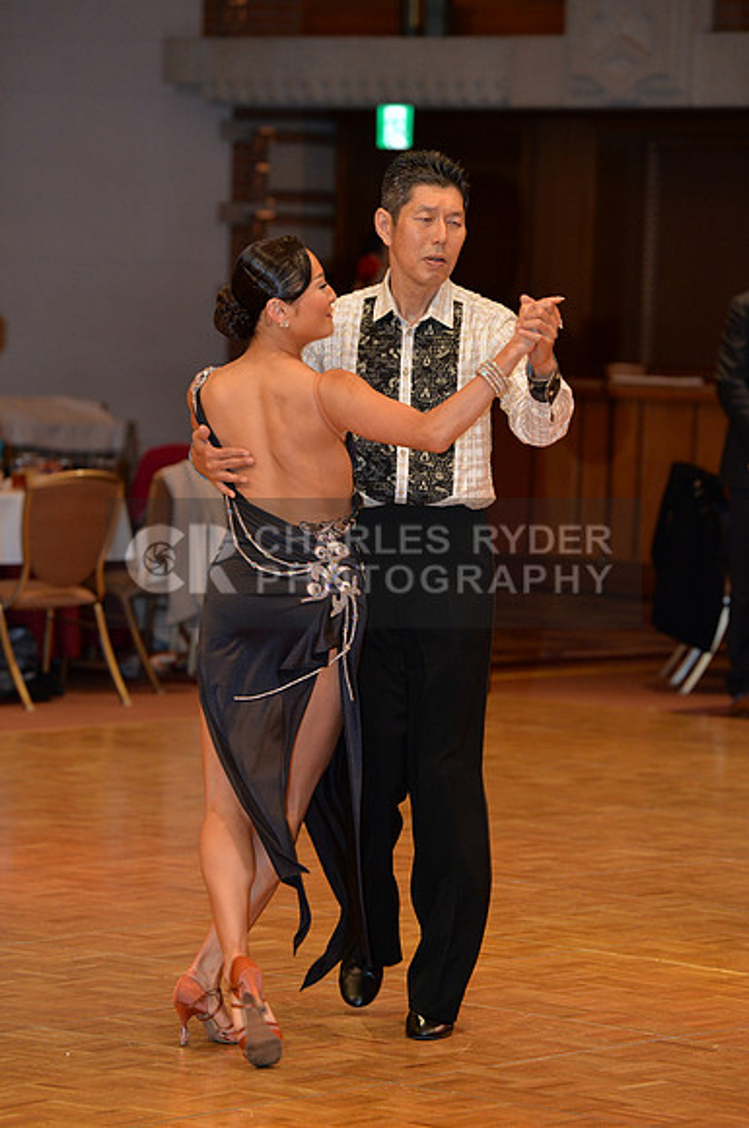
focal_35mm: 175
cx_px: 374
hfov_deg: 7.8
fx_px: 5477
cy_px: 564
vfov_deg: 11.8
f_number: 5.6
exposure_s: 1/250
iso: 1600
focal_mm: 175
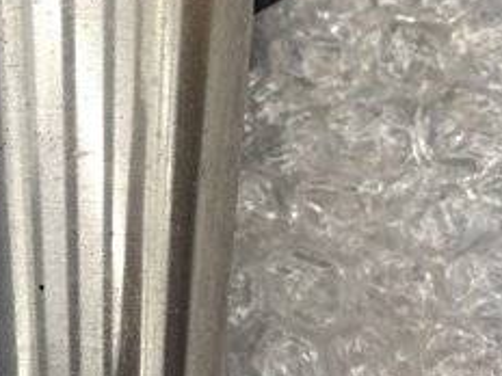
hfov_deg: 23.4
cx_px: 2
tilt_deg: -69.1
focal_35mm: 80
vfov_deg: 18.4
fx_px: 1160
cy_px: 145
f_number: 2.2
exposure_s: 1/30
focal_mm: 4.15
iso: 80
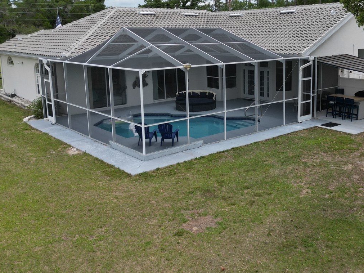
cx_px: 235
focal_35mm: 38
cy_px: 96
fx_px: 400
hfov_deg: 48.4
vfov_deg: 37.4
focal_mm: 6.72
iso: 200
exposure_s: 1/5000
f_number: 1.7
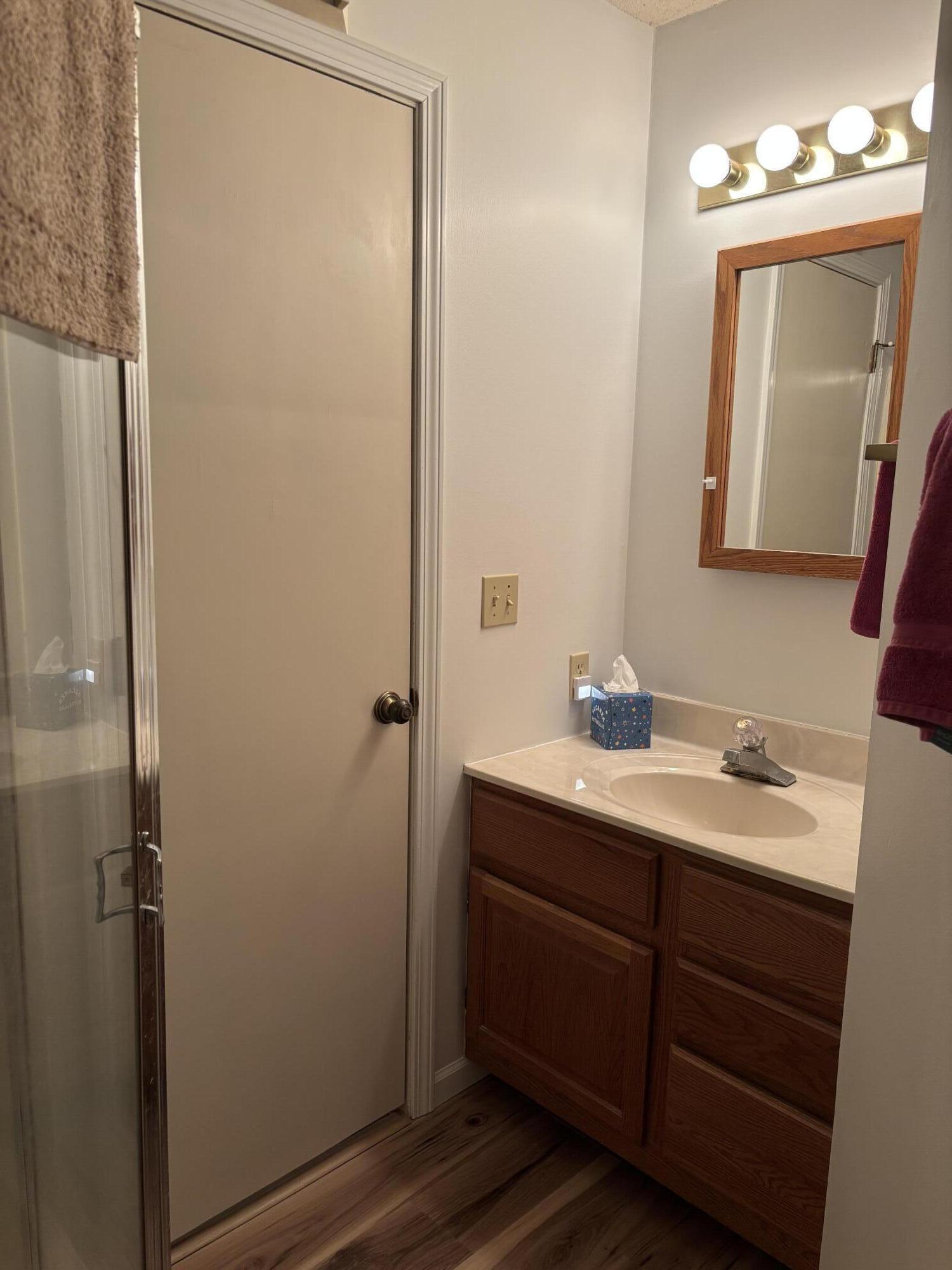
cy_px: 635
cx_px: 476
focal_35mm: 26
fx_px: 953
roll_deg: -2.4
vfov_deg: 67.3
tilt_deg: -9.9
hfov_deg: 53.1
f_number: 1.6
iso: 100
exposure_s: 1/120
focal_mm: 5.96
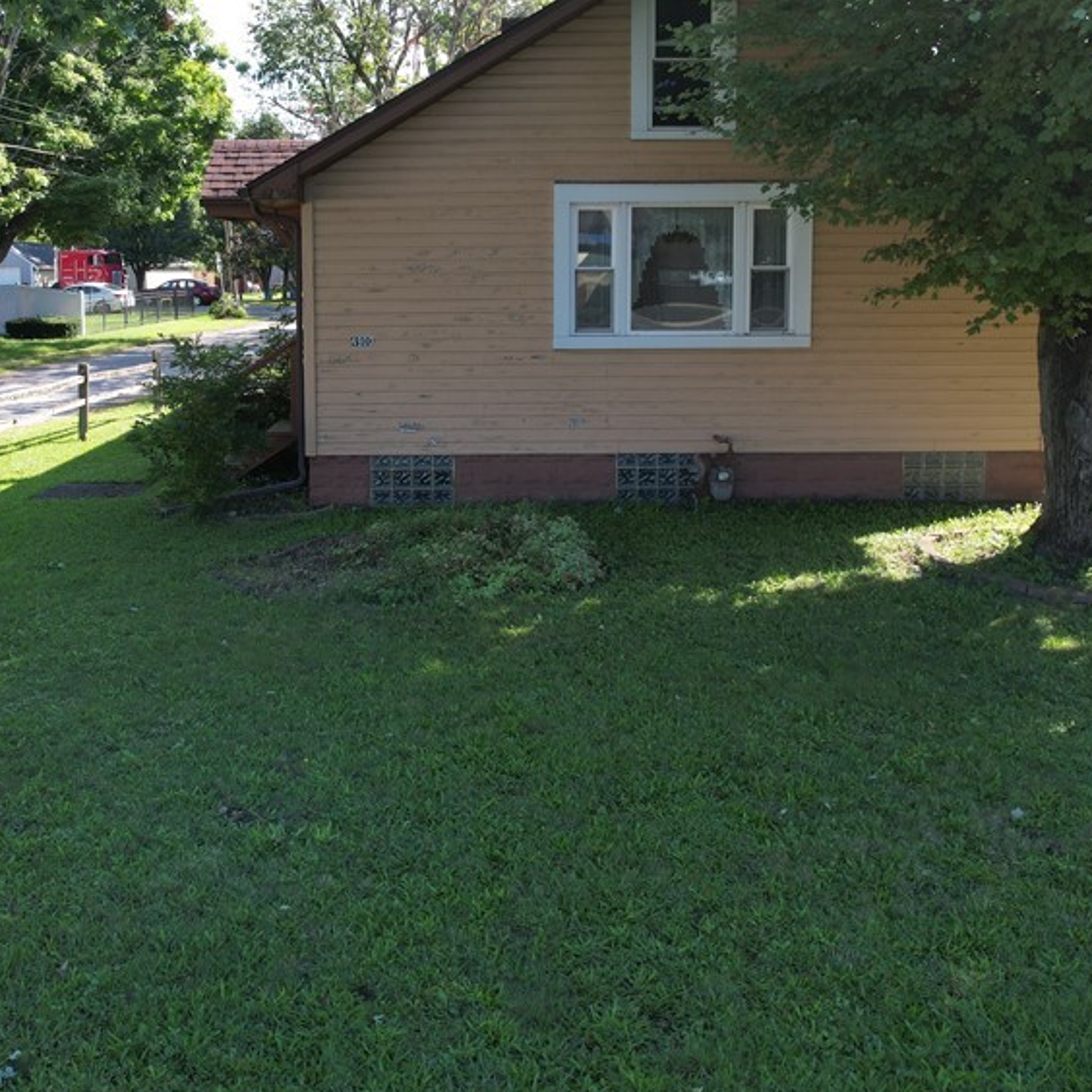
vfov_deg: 45.7
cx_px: 467
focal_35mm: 36
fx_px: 1285
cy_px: 422
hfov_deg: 45.9
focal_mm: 8.38
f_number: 2.8
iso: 100
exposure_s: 1/350
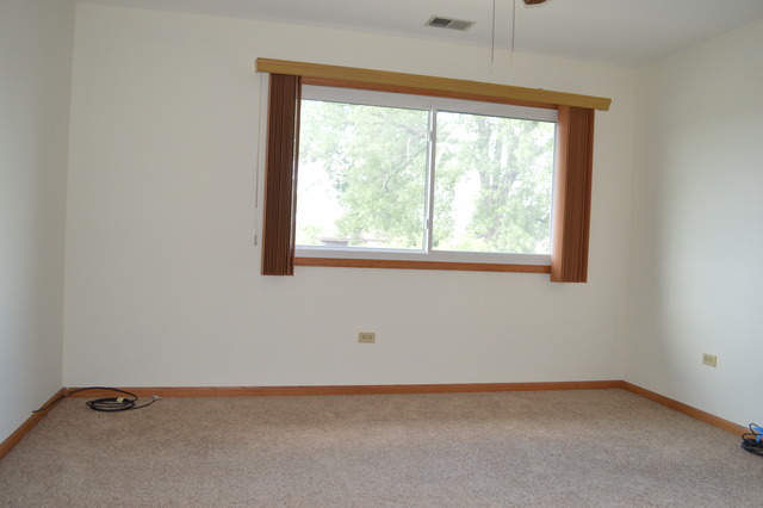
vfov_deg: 47.9
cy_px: 254
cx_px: 382
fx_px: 572
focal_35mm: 27
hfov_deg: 67.4
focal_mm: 18
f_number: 3.5
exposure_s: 1/60
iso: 450
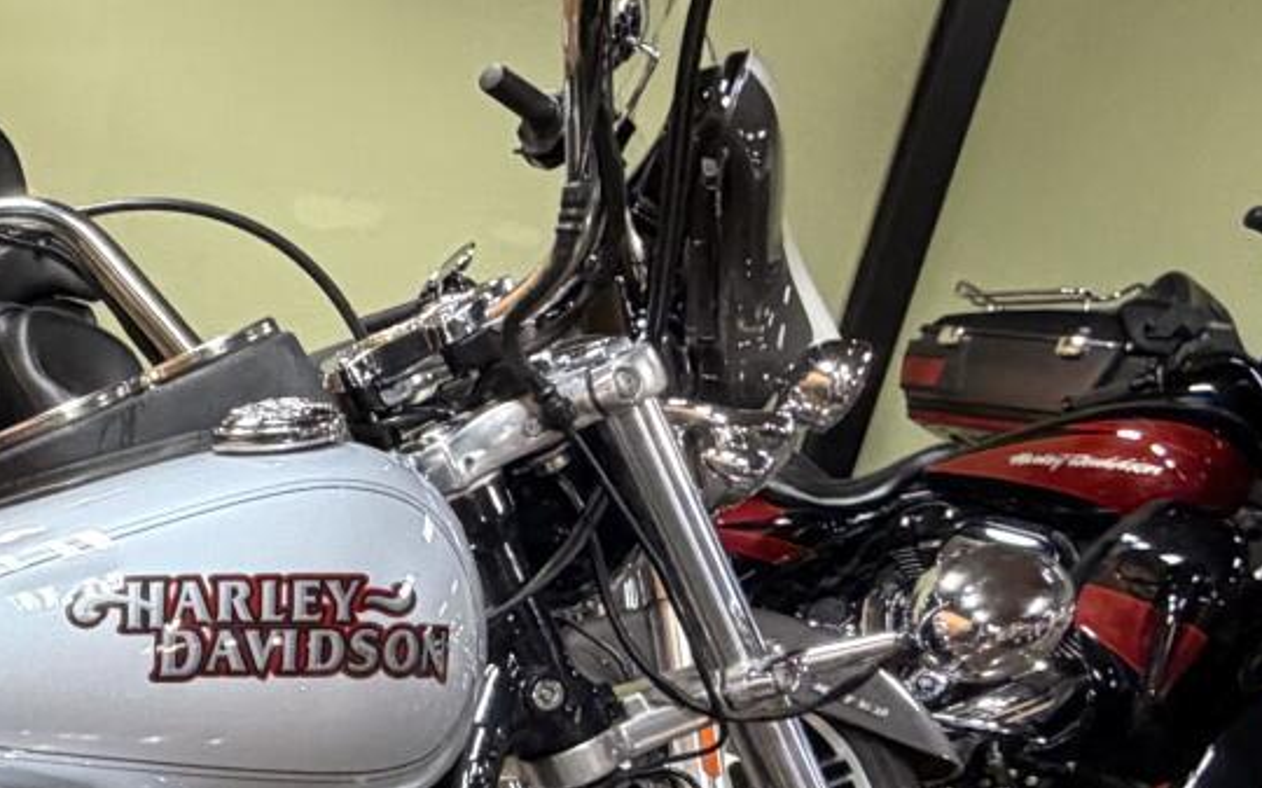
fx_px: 1891
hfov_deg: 29.2
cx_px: -416
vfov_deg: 22.2
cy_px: 875
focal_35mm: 55
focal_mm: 2.22
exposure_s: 1/60
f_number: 2.2
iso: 320
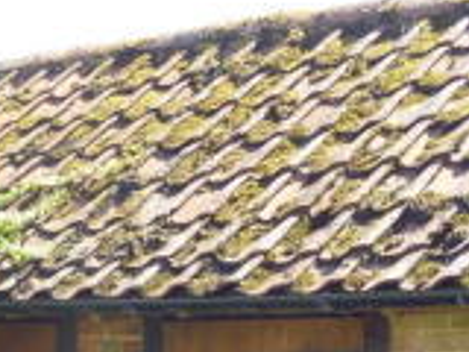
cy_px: 362
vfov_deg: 11.2
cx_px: 251
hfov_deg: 15.1
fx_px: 1775
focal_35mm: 131
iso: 100
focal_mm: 6.4
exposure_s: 1/160
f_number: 3.5
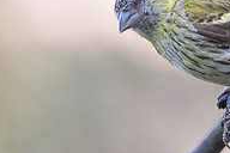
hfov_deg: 0.8
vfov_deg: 0.5
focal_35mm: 2686
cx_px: 111
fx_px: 17159
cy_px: 12
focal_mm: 500
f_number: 4
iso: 1250
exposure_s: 1/800
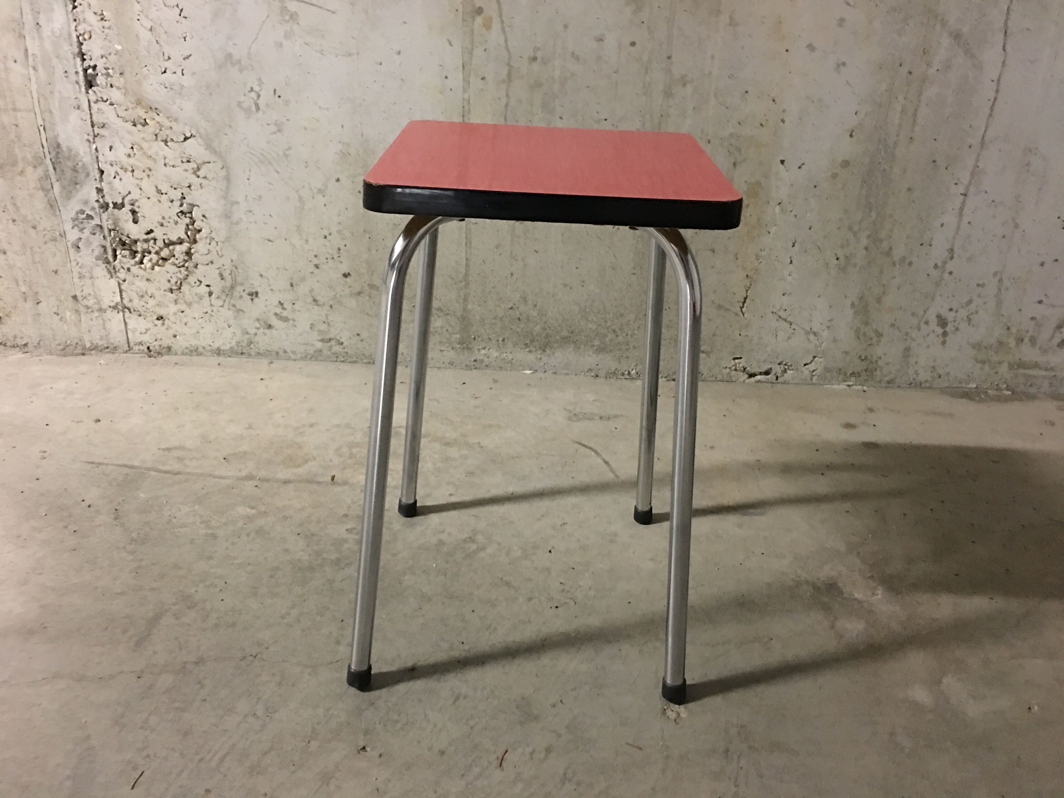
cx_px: 532
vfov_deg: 48.2
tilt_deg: -25.4
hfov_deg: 61.7
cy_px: 399
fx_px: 891
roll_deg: -2.5
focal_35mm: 29
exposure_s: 1/4
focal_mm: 4.15
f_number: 2.2
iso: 125
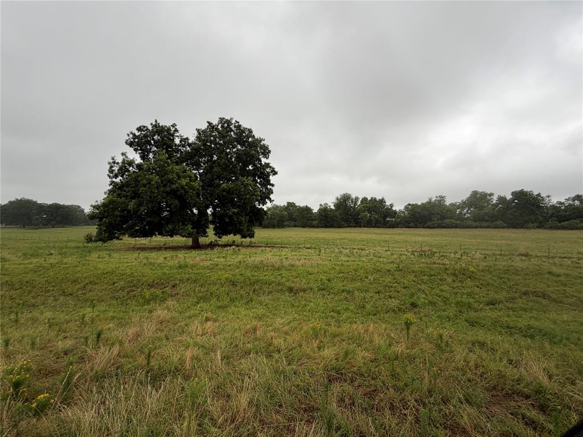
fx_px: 236
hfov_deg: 102.1
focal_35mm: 14
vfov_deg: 85.7
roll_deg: -1.3
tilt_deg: -3.0
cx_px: 292
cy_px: 218
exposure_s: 1/163
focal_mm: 2.22
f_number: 2.2
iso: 40
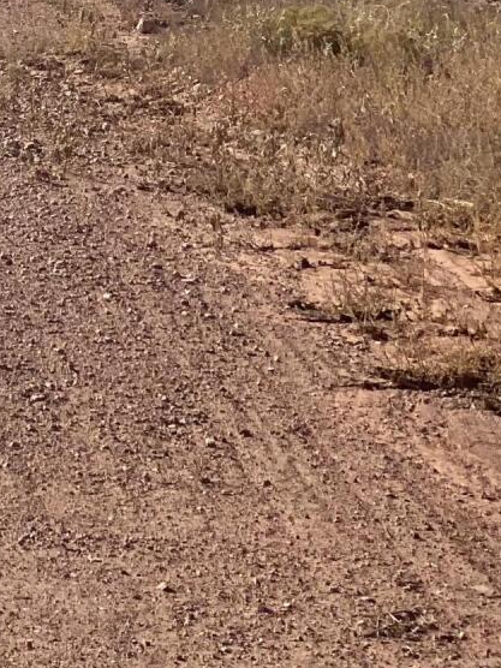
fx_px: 3609
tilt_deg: +1.9
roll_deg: +0.2
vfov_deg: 10.1
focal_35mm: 187
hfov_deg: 7.8
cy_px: -411
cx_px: -263
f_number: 2
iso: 20
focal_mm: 6
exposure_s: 1/2660
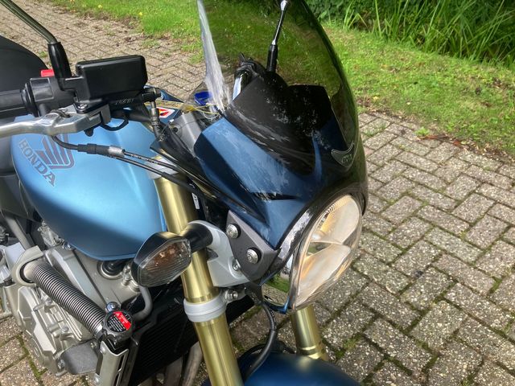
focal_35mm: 28
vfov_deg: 49.7
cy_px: 193
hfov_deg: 63.4
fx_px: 417
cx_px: 258
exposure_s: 1/298
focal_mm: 3.99
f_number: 1.8
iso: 32
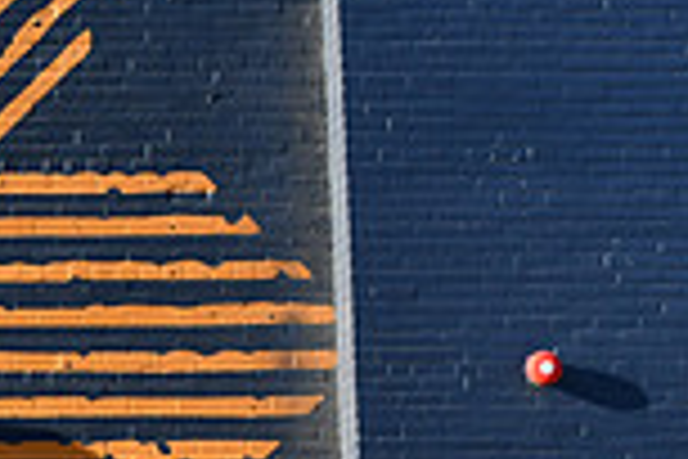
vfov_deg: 11.0
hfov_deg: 15.2
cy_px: 191
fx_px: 2389
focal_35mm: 125
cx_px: -328
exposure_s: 1/250
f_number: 7.1
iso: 200
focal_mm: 22
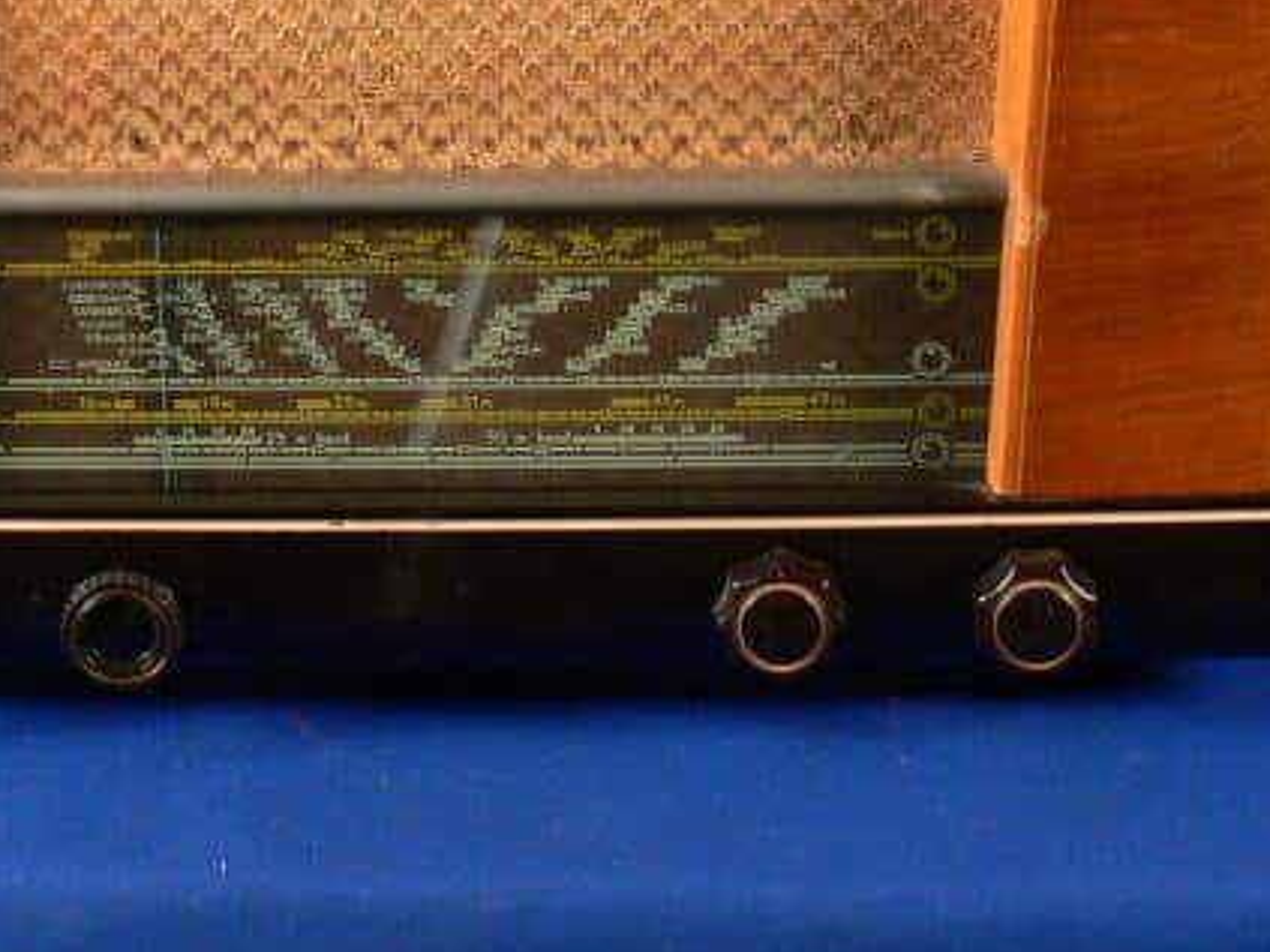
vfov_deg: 12.5
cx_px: 468
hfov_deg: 16.7
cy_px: 120
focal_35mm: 118
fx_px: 4328
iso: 125
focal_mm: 11
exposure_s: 1/30
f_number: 3.2
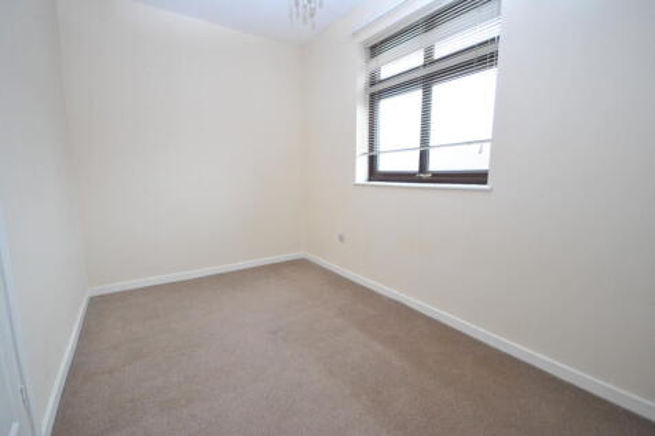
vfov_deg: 77.3
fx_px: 273
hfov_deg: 100.4
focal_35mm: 15
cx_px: 328
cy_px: 218
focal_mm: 10
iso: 400
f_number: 4
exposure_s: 1/30
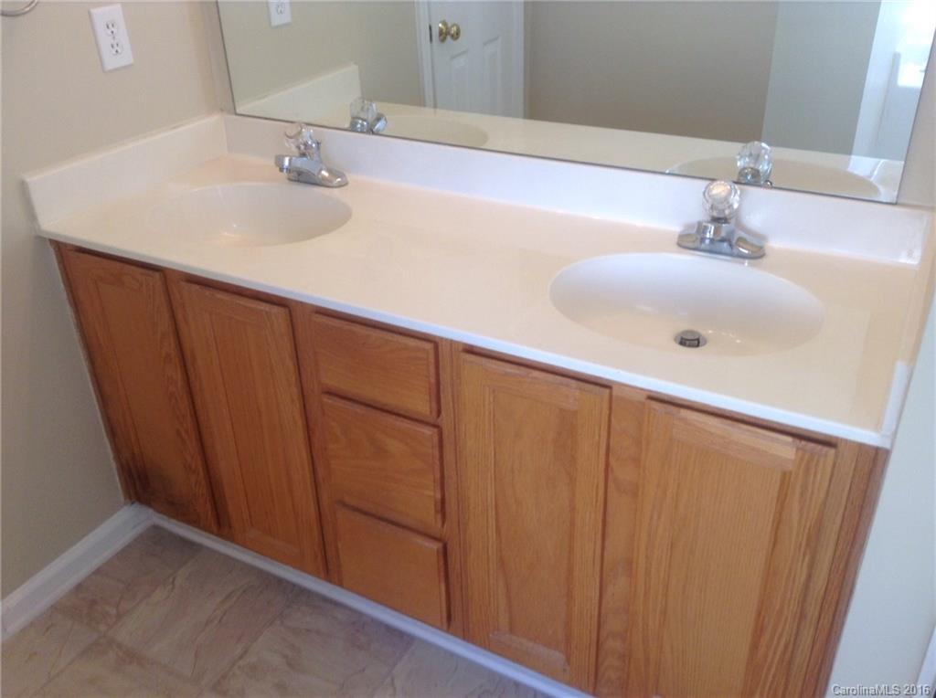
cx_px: 468
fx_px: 891
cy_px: 349
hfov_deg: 55.4
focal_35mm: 33
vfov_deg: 42.8
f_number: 2.4
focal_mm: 3.3
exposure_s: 1/24
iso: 32
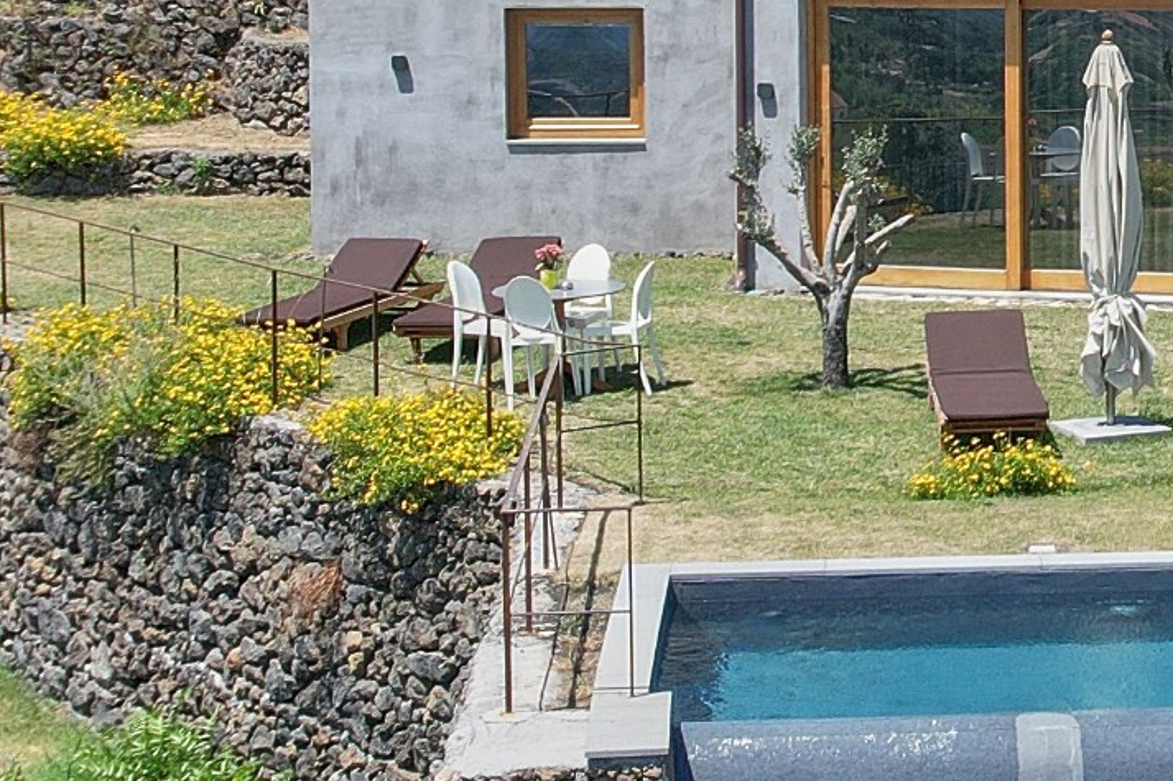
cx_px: 1351
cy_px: -2
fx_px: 3518
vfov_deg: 12.5
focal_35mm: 108
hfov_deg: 18.1
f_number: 2.8
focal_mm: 8.38
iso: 100
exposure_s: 1/1250
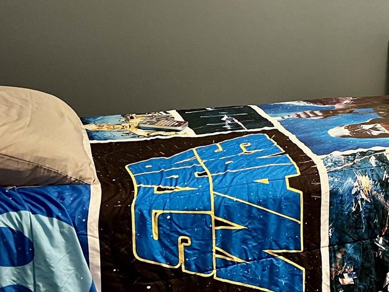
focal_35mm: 66
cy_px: 23
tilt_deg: -6.1
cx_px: 430
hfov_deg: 26.9
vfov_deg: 21.7
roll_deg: -2.0
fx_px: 742
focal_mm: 5.7
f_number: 1.5
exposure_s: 1/40
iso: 500
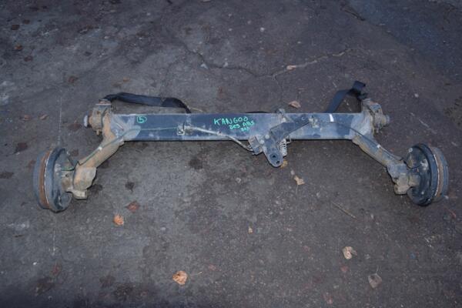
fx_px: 404
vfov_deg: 41.7
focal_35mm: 32
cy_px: 154
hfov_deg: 59.5
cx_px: 231
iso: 800
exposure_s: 1/60
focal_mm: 21
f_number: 5
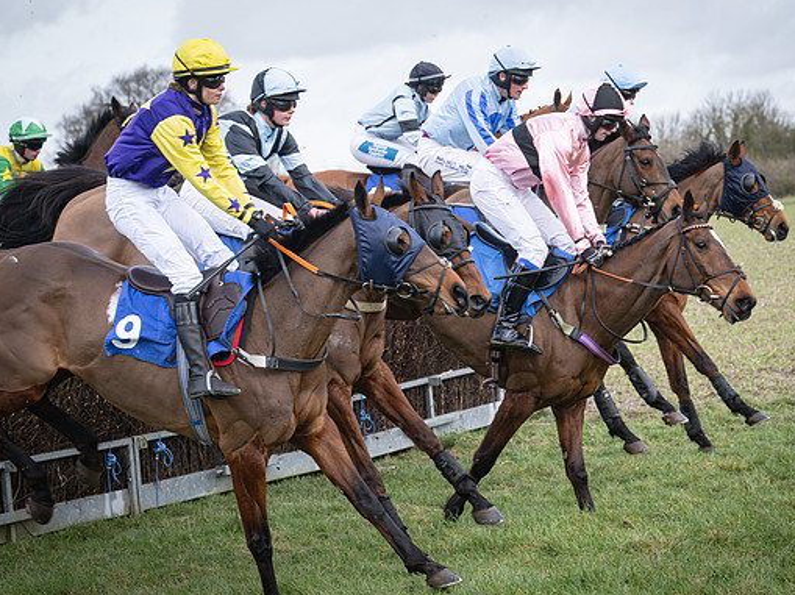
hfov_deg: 16.3
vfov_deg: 12.2
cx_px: 449
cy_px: 282
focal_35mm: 121
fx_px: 2777
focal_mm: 70
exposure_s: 1/1000
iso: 400
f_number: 4
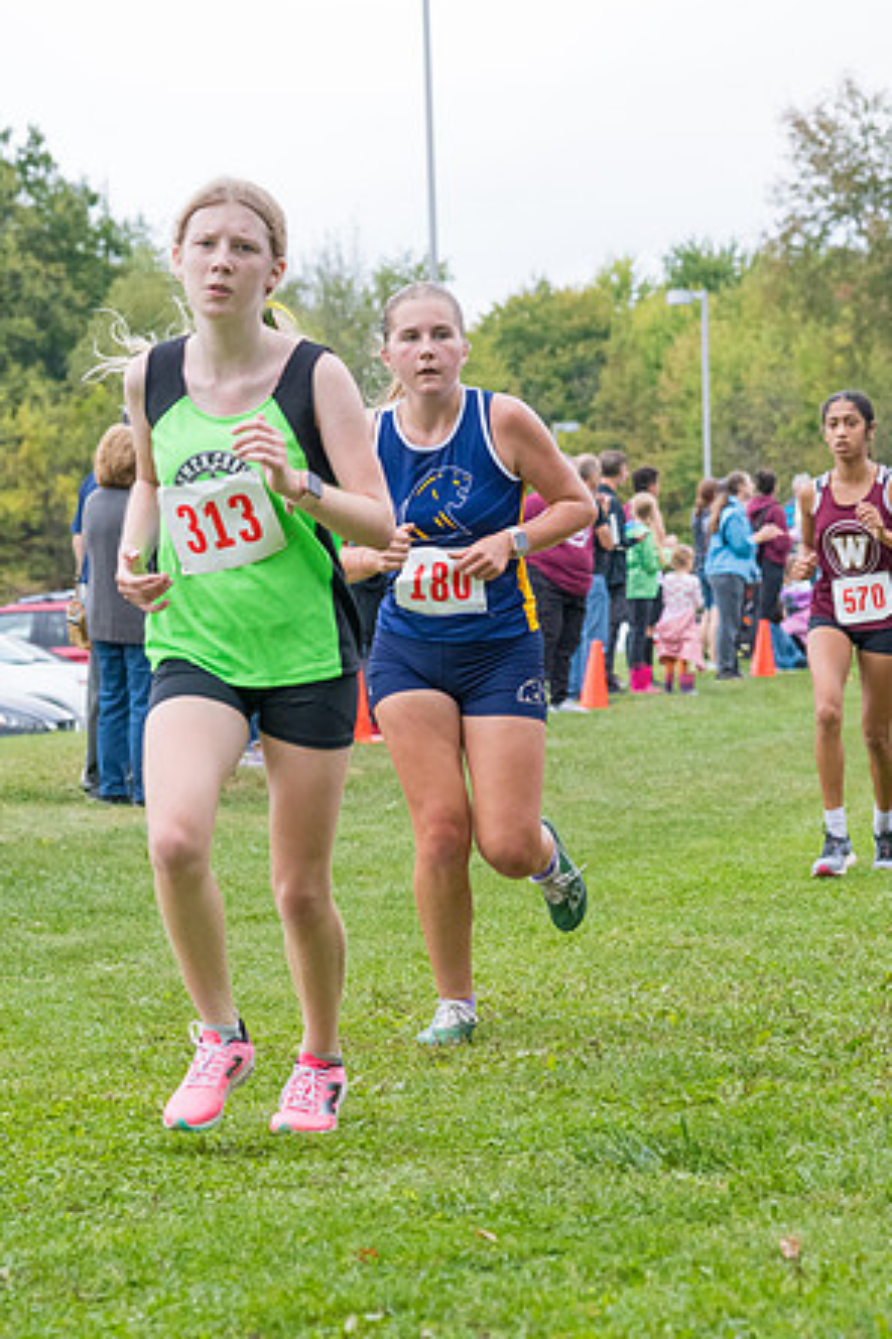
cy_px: 665
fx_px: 4872
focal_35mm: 131
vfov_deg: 15.7
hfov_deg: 10.5
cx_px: 449
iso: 2000
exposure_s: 1/1250
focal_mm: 86
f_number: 5.6
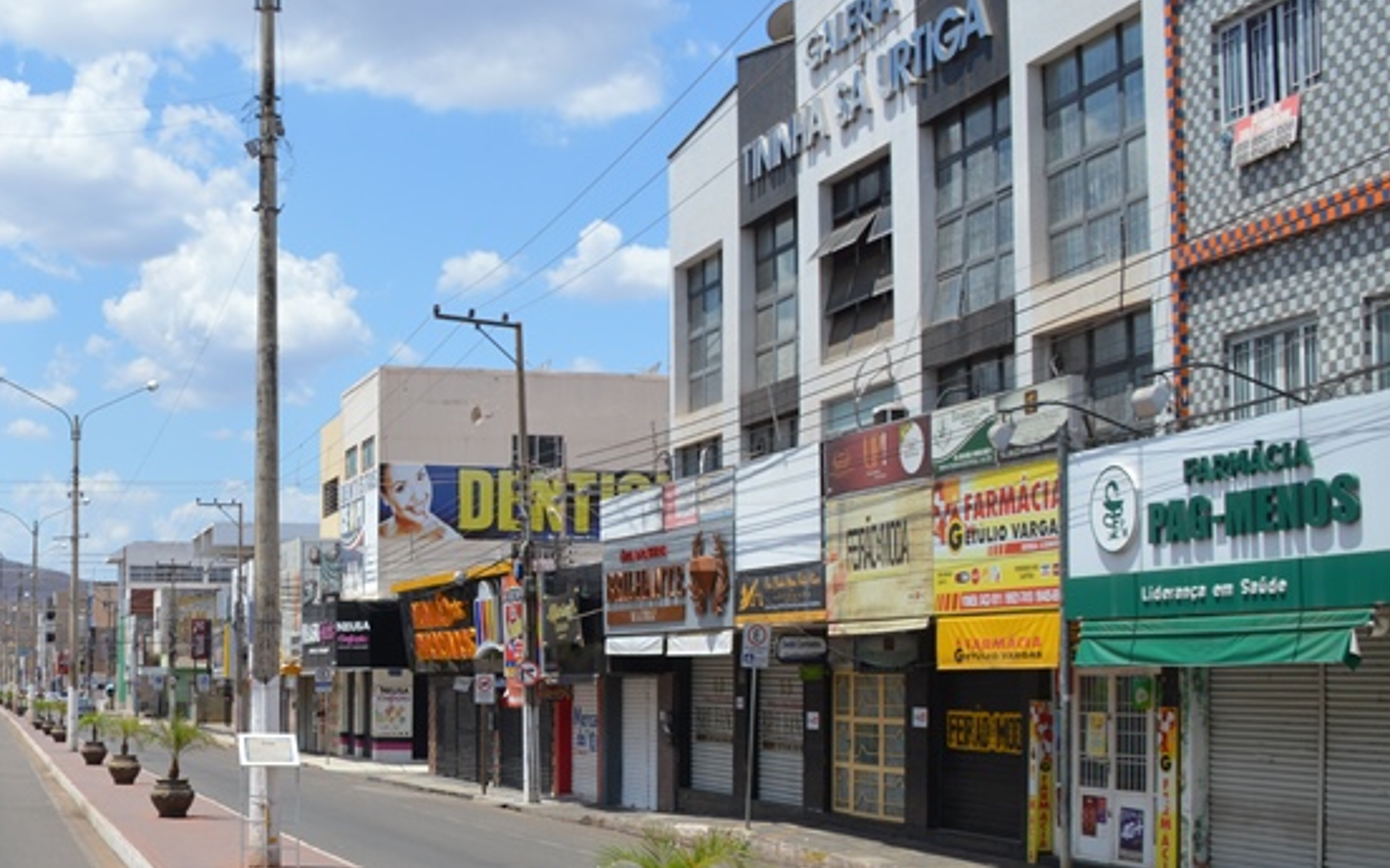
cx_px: 249
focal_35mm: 51
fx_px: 1932
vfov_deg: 25.2
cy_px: 593
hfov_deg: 37.9
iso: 100
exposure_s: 1/250
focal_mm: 18
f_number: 8
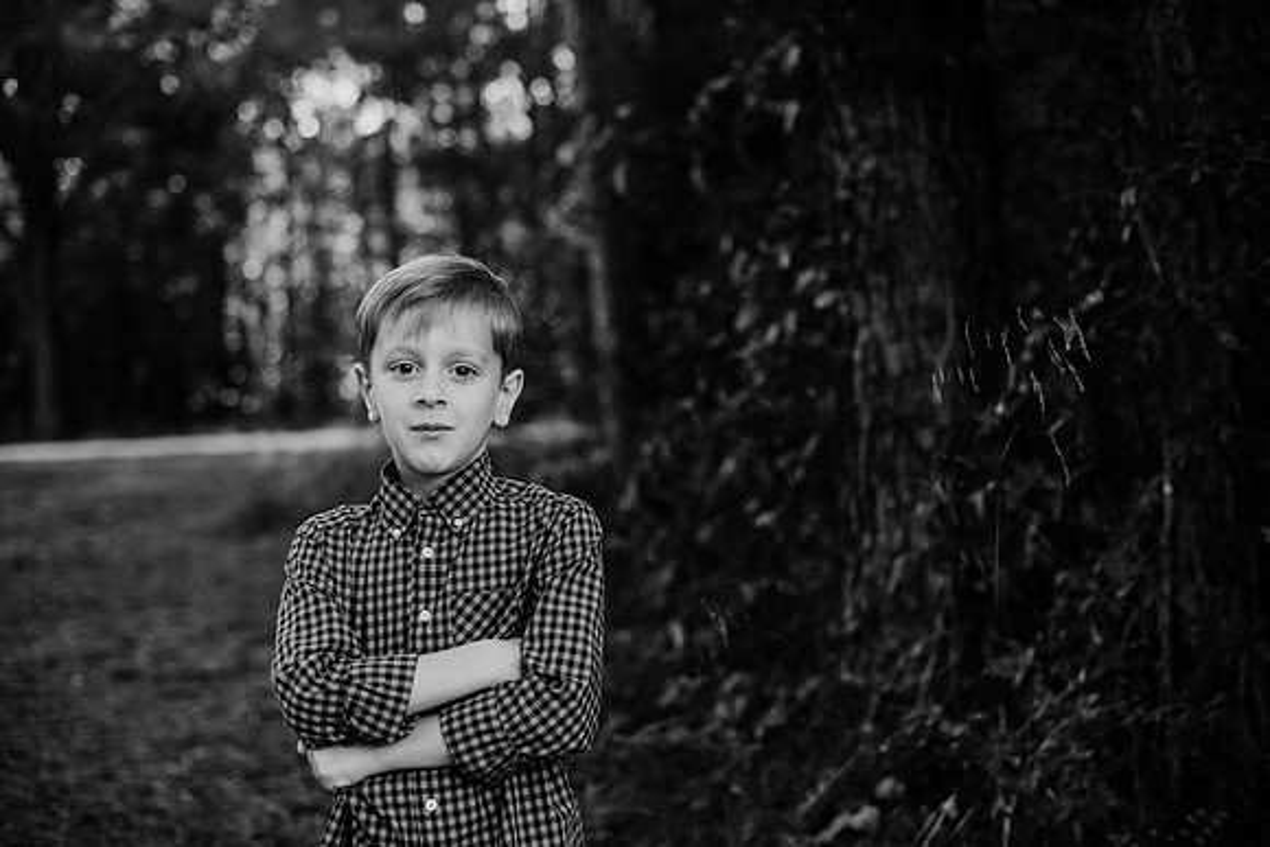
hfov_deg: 39.6
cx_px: 635
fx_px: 1764
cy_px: 424
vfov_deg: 27.0
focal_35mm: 50
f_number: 2.5
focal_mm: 50
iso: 320
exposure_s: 1/1000
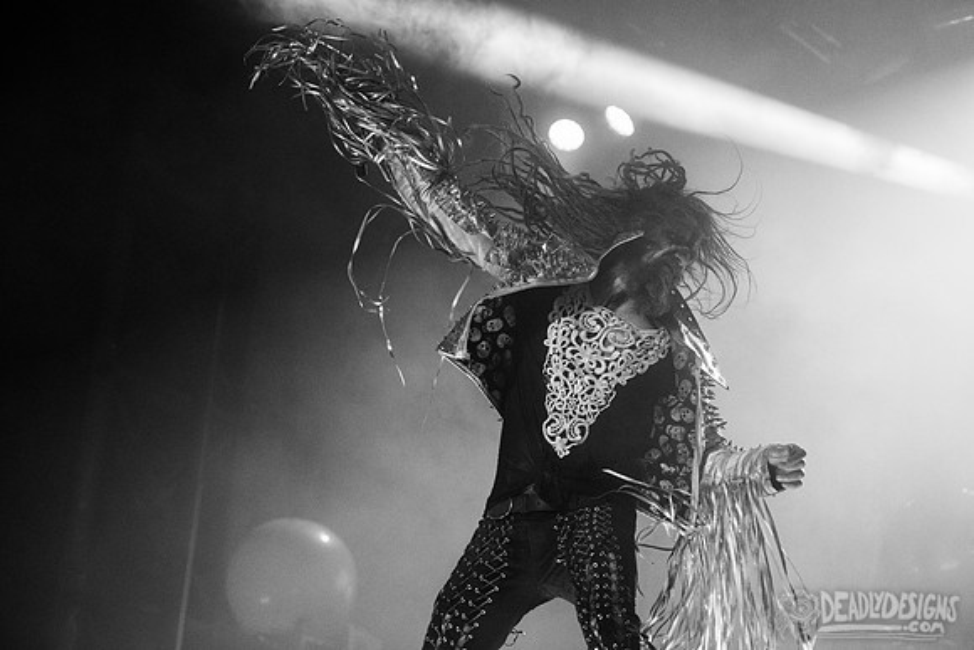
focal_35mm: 80
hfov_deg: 25.4
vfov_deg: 17.1
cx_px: 487
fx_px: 2165
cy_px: 325
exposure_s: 1/1600
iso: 3200
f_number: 4
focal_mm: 80
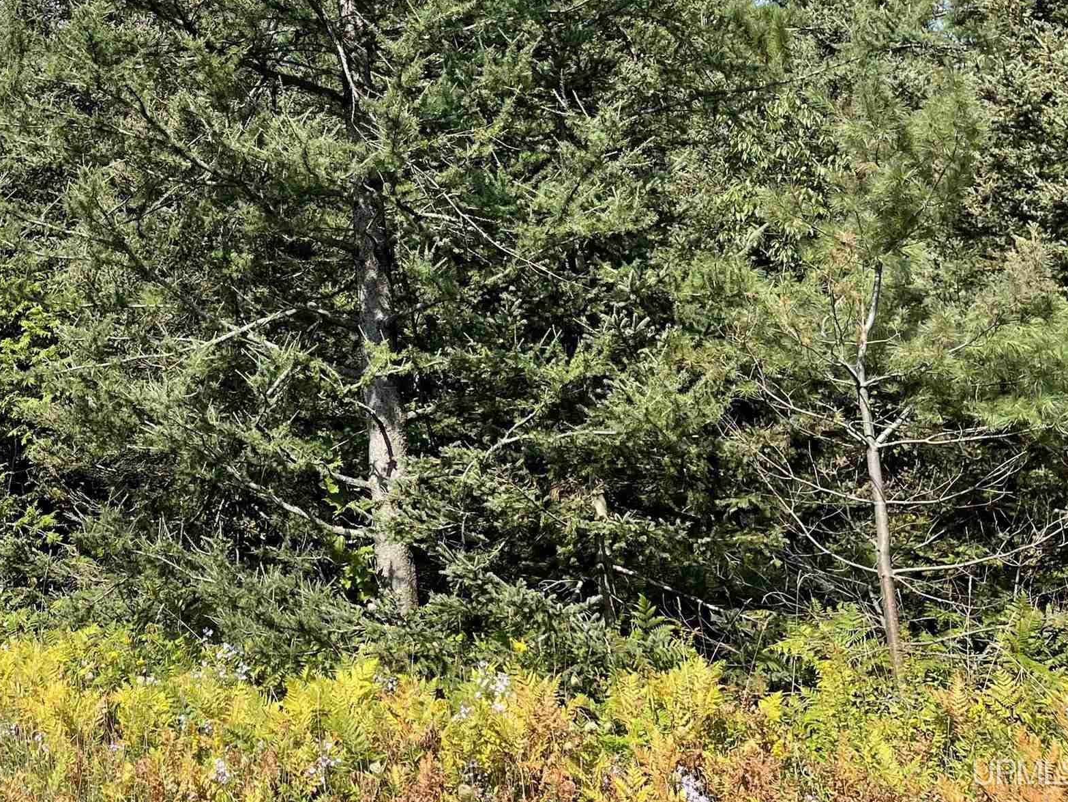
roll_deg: +1.0
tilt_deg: +14.3
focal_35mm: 51
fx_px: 1574
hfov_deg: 35.4
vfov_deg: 27.1
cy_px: 20
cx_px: 114
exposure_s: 1/1883
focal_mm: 5.1
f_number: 1.6
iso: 32
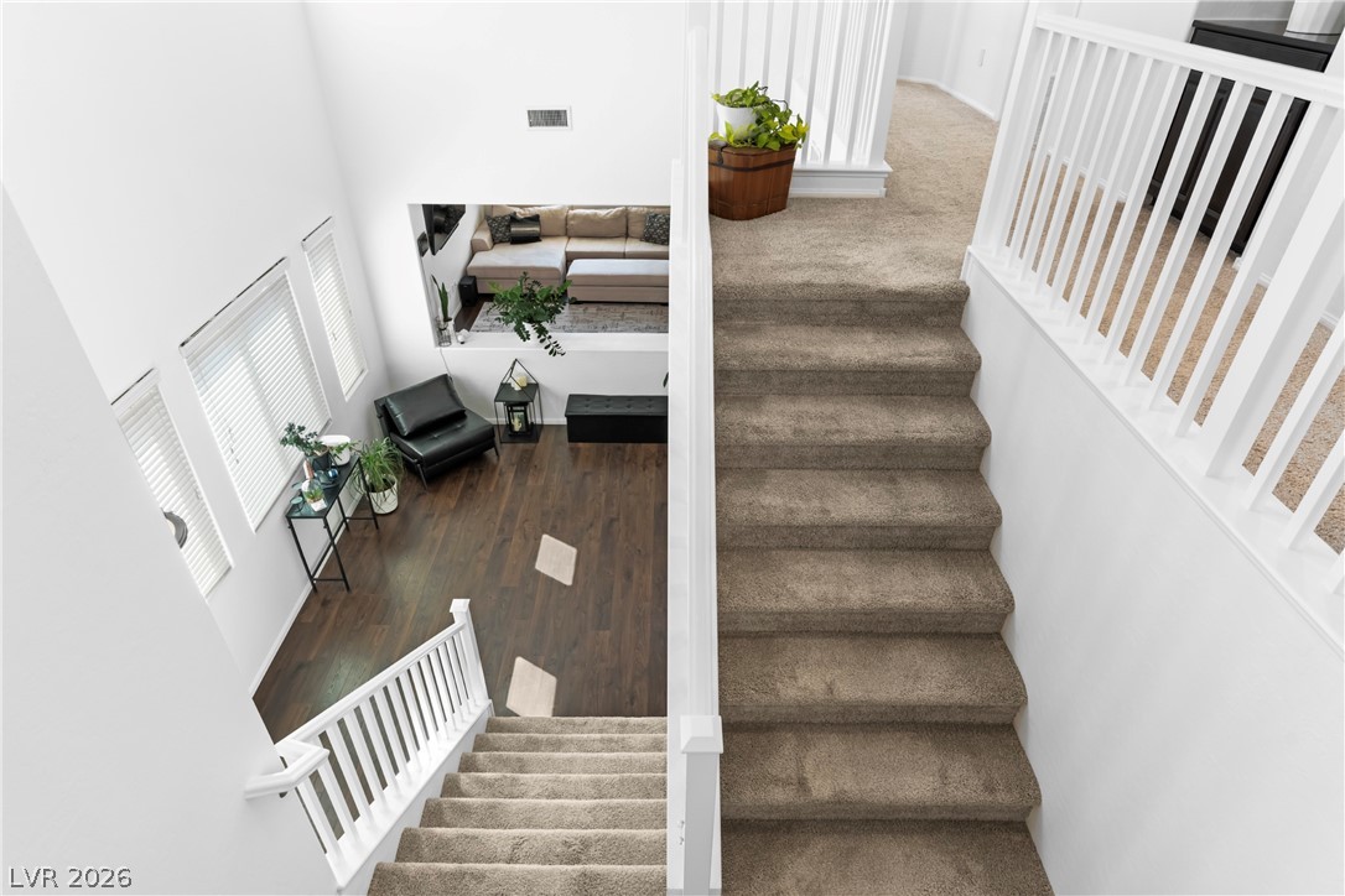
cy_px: 448
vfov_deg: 61.9
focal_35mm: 20
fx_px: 747
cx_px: 672
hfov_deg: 84.0
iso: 400
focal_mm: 20
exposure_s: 1/30
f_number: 8
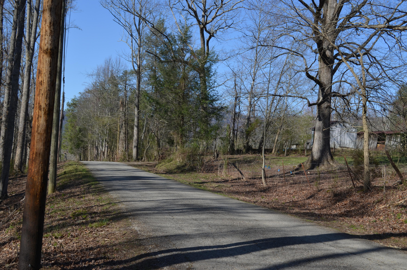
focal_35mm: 48
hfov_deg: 41.2
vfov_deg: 28.0
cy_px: 135
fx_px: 542
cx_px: 204
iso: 200
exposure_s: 1/500
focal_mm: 32
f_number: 8
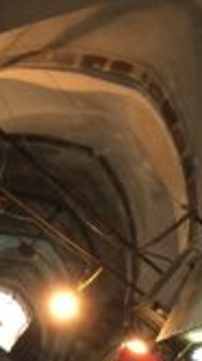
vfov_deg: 19.5
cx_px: 85
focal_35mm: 105
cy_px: 397
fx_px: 1003
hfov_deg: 11.5
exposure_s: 1/30
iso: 160
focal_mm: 4.12
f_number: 2.2
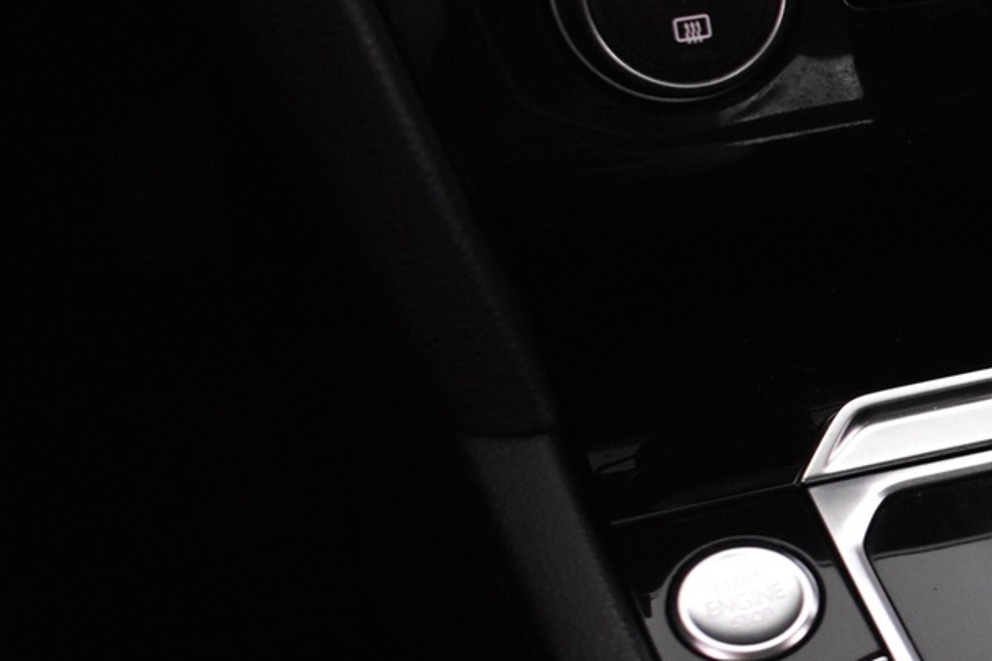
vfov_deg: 16.8
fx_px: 2204
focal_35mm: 80
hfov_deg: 22.6
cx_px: 1304
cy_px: 610
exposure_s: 1/30
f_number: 3.8
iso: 2500
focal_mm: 20
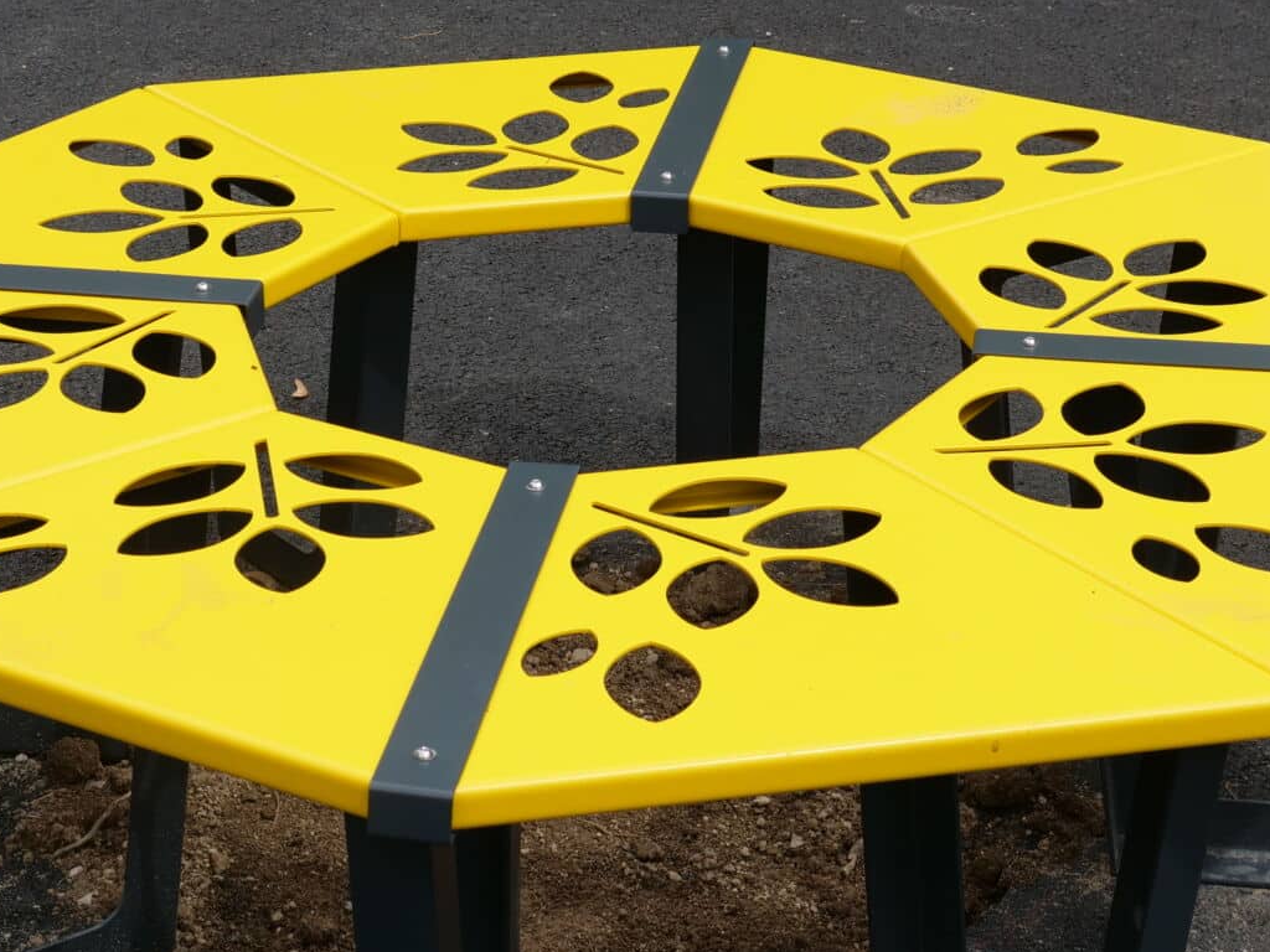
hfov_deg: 20.4
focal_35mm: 96
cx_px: 677
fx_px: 3522
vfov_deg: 15.4
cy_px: 274
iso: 200
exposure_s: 1/1000
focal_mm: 24
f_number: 5
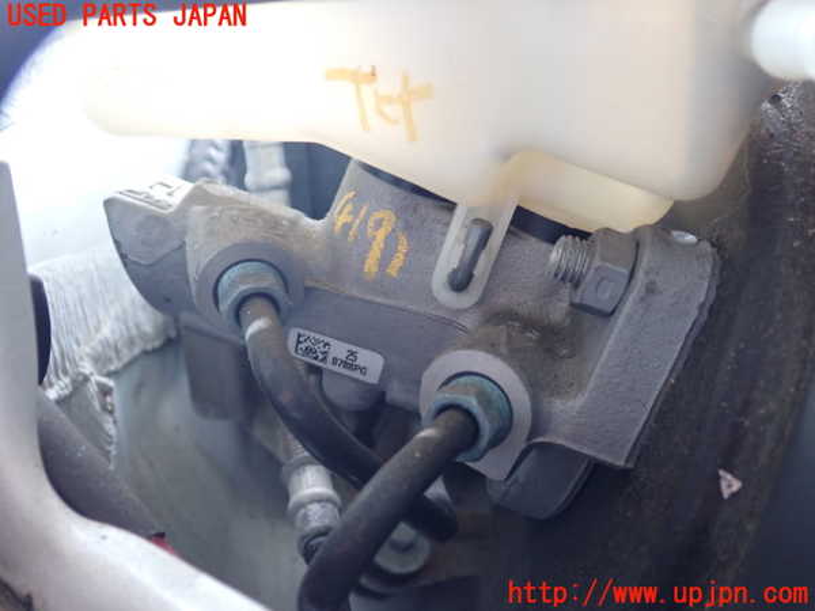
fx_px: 848
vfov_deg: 39.7
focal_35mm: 36
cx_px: 408
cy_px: 306
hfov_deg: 51.4
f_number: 2.5
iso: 800
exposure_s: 1/30
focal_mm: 6.37
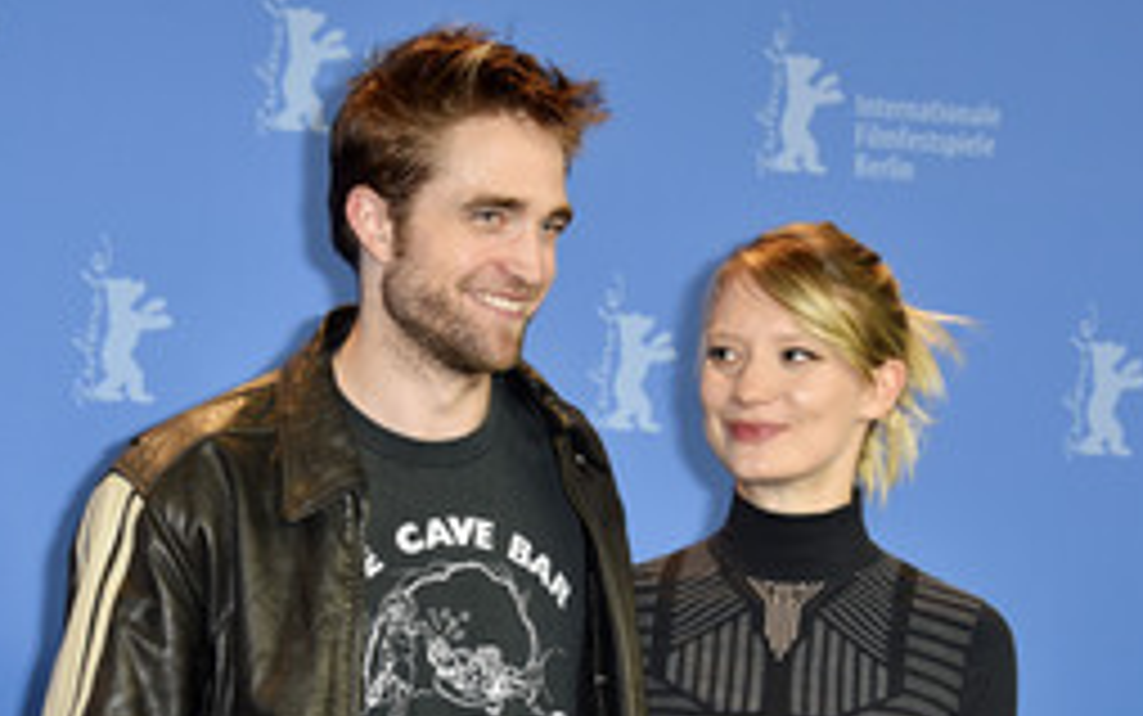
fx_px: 4612
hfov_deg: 14.1
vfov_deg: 8.8
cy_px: 626
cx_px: 533
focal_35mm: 148
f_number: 5.6
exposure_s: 1/125
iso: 640
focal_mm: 82
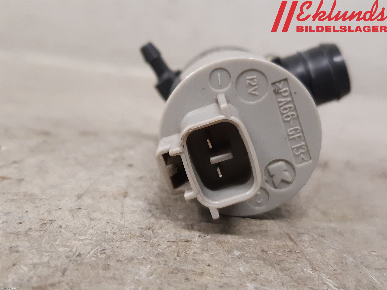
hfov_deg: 67.3
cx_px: 194
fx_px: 291
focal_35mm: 26
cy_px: 145
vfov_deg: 53.1
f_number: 1.7
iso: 200
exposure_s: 1/33
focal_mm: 3.93
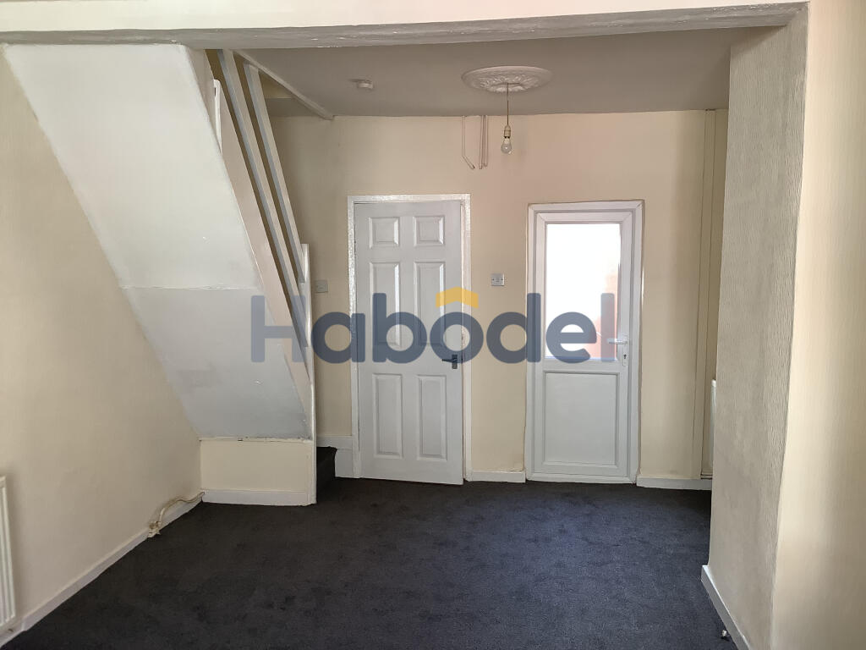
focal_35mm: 31
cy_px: 325
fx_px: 776
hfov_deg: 58.4
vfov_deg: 45.4
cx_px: 433
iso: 64
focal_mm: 3.3
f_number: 2.4
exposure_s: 1/50
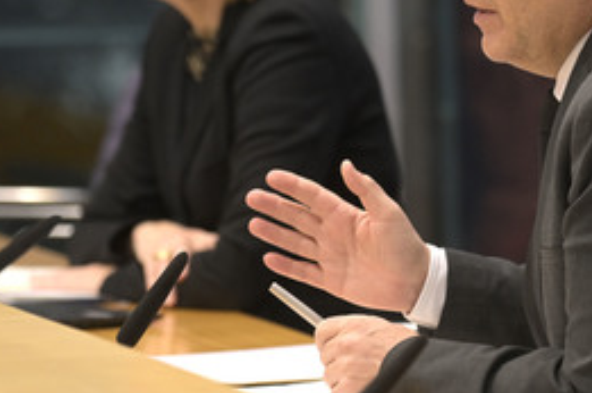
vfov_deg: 3.3
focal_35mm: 415
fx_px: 6812
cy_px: 66
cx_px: 441
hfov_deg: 5.0
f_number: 5.6
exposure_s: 1/320
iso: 3200
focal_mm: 240
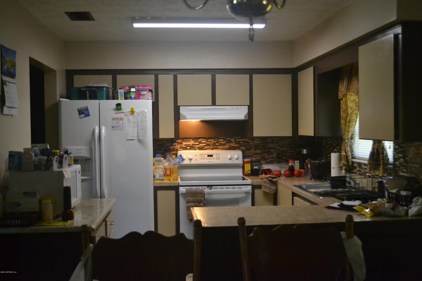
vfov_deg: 34.2
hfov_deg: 49.6
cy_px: 140
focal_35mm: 39
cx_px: 211
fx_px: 457
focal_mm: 26
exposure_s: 1/320
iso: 3200
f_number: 4.2
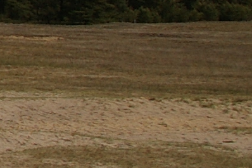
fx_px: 1427
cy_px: -168
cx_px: -545
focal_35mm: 204
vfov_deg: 6.5
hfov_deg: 8.3
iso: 200
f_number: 8
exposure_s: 1/750
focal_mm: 18
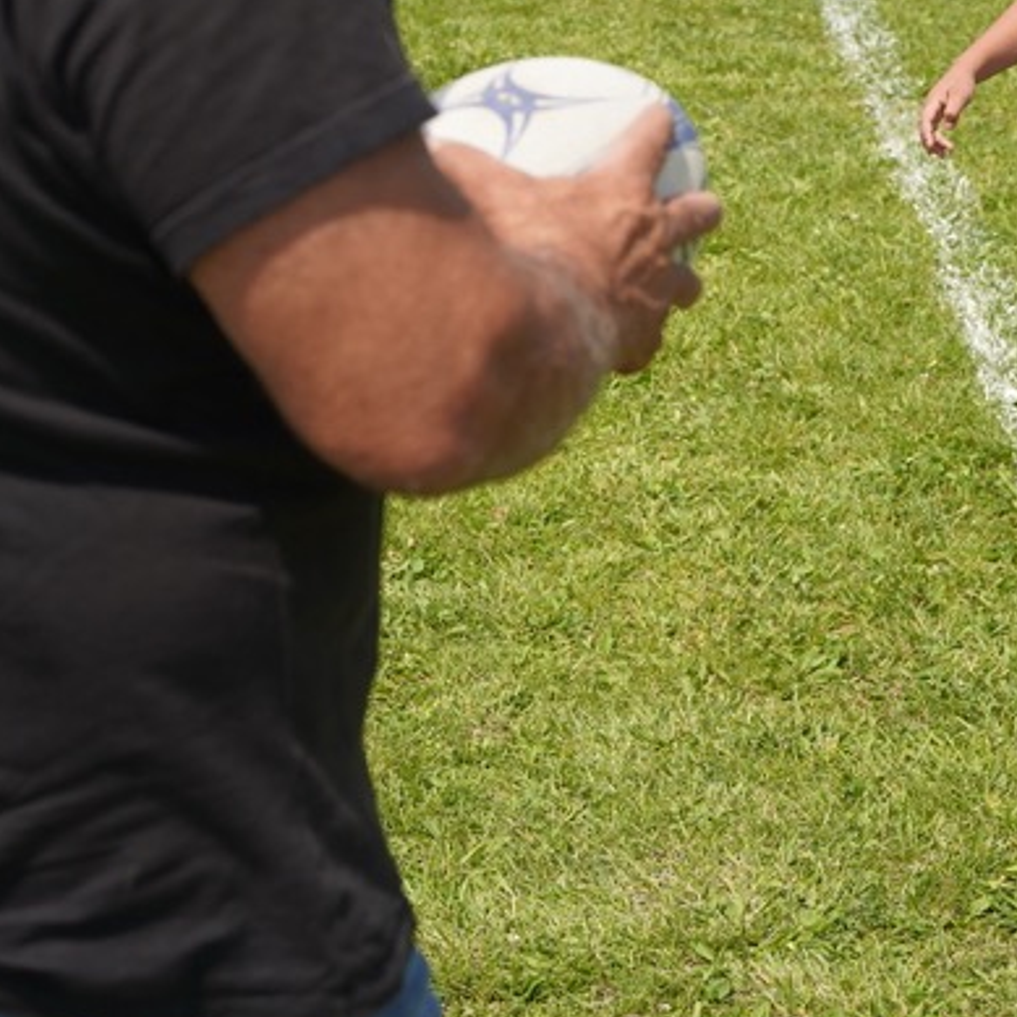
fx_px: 3642
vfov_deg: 15.8
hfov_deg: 15.8
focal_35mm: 110
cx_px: 818
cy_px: 200
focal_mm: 39.2
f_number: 4.5
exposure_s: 1/1000
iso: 100
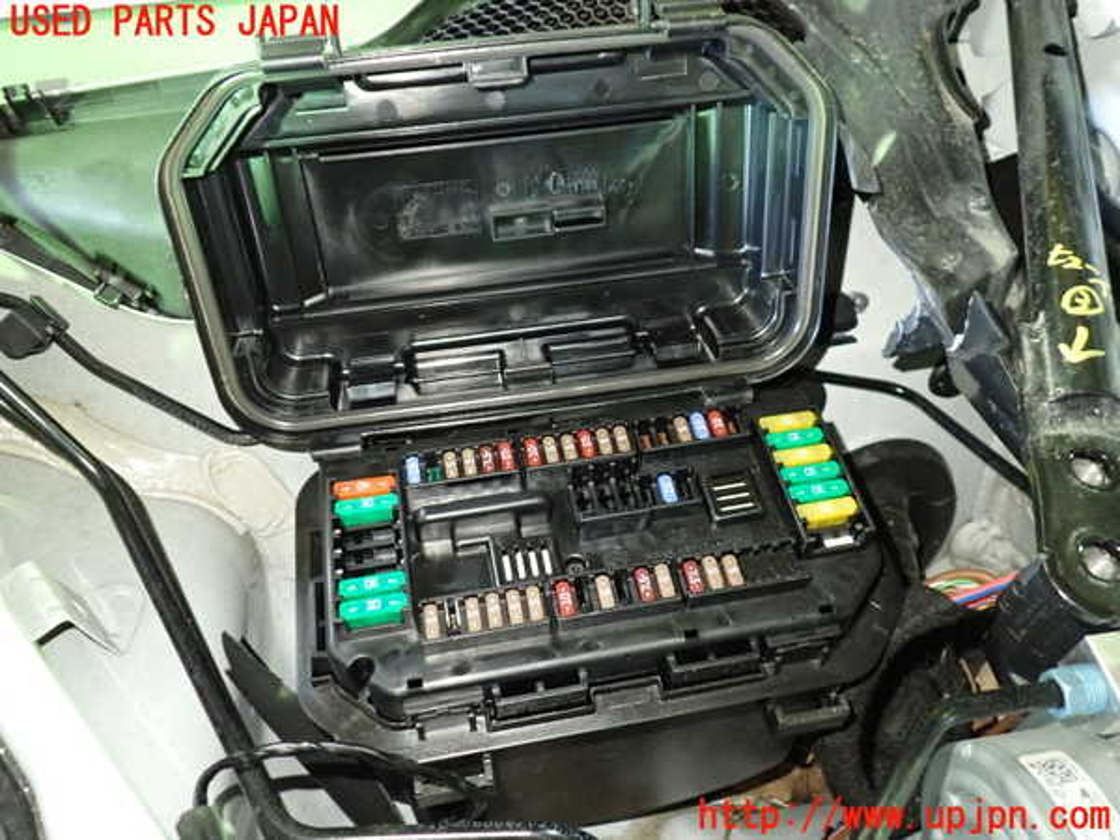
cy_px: 420
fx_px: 906
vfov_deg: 49.7
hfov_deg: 63.4
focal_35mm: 28
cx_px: 560
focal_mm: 5.05
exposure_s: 1/13
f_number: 2.2
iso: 800
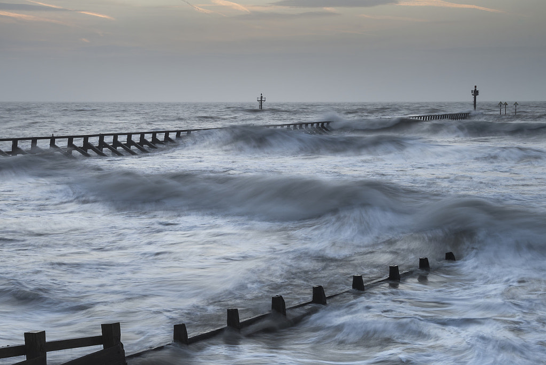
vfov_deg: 19.7
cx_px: 218
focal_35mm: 69
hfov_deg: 29.2
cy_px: 167
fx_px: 1047
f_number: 16
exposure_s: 1/2.5
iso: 100
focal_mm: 44
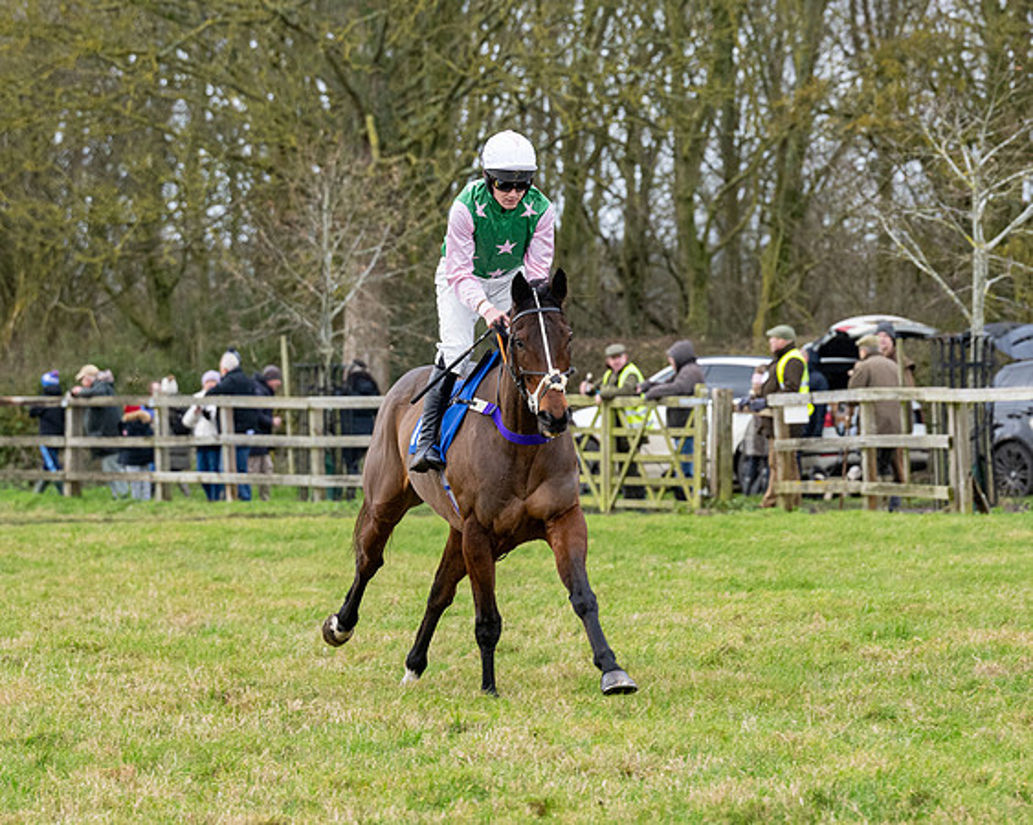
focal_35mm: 225
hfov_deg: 8.6
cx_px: 563
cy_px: 398
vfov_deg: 6.9
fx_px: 6875
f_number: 4
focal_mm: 115
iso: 800
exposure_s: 1/500
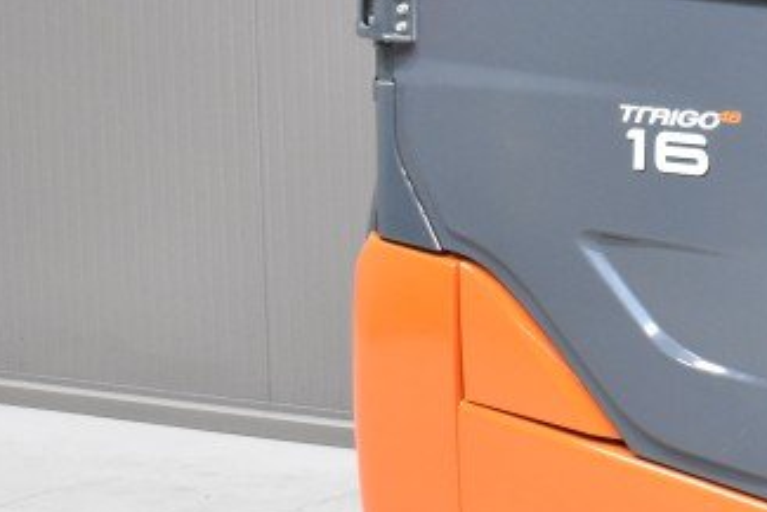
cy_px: 73
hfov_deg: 14.5
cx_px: 1100
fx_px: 2835
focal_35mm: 133
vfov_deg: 10.3
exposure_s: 1/25
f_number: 5
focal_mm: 24
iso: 1600
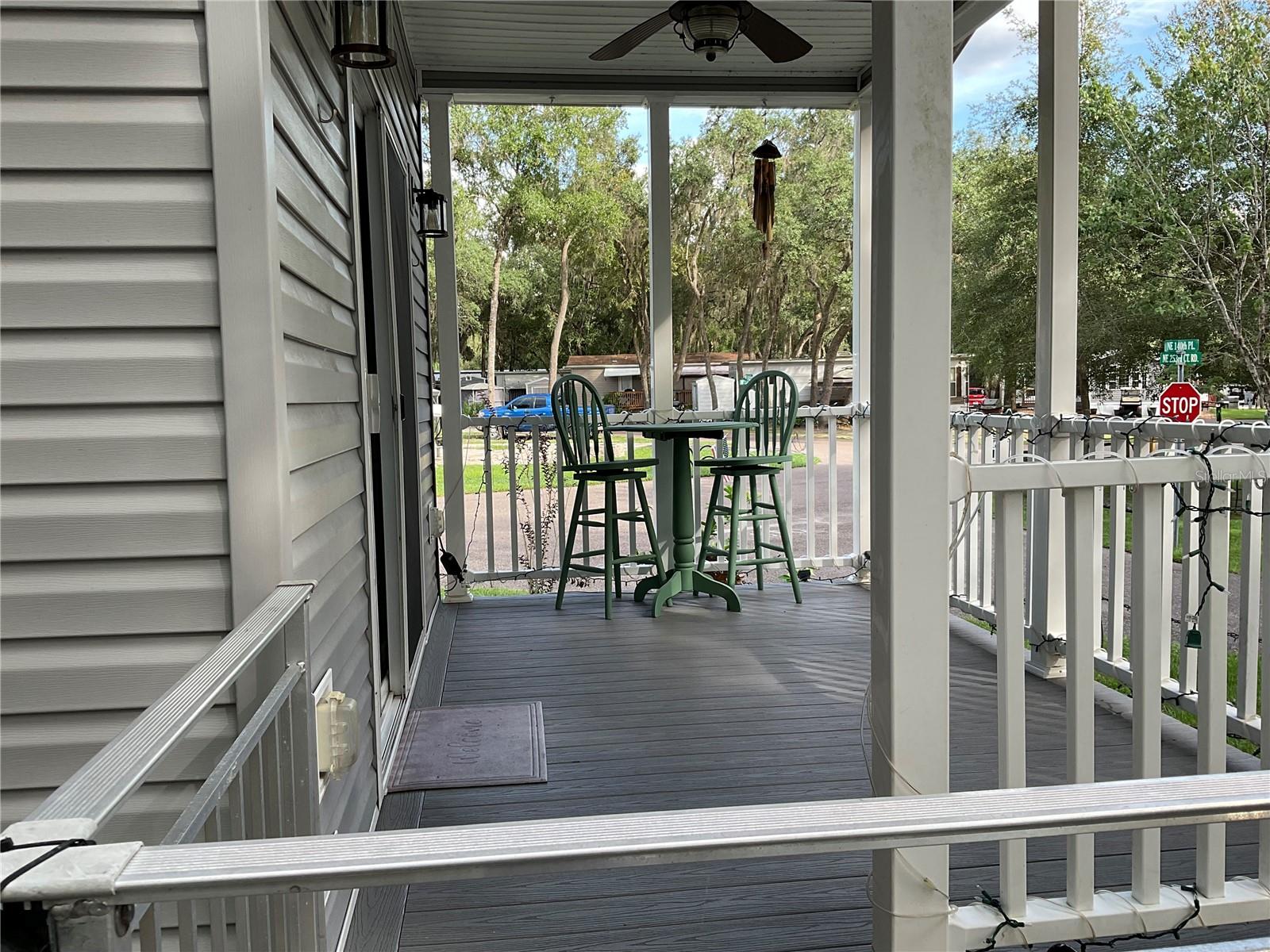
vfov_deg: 48.2
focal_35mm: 29
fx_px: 1064
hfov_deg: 61.7
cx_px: 635
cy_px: 476
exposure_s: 1/168
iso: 16
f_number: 1.8
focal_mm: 3
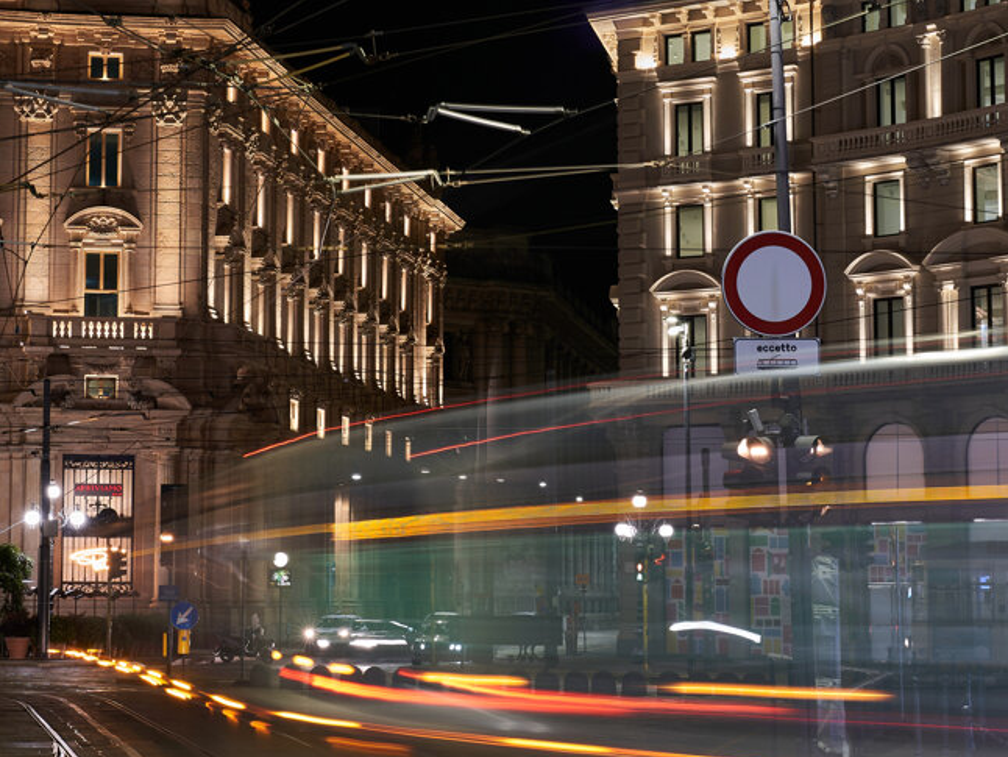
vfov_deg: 18.0
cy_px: 347
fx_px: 2389
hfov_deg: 23.7
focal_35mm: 82
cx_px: 328
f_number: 11
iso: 50
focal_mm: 47
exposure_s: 15
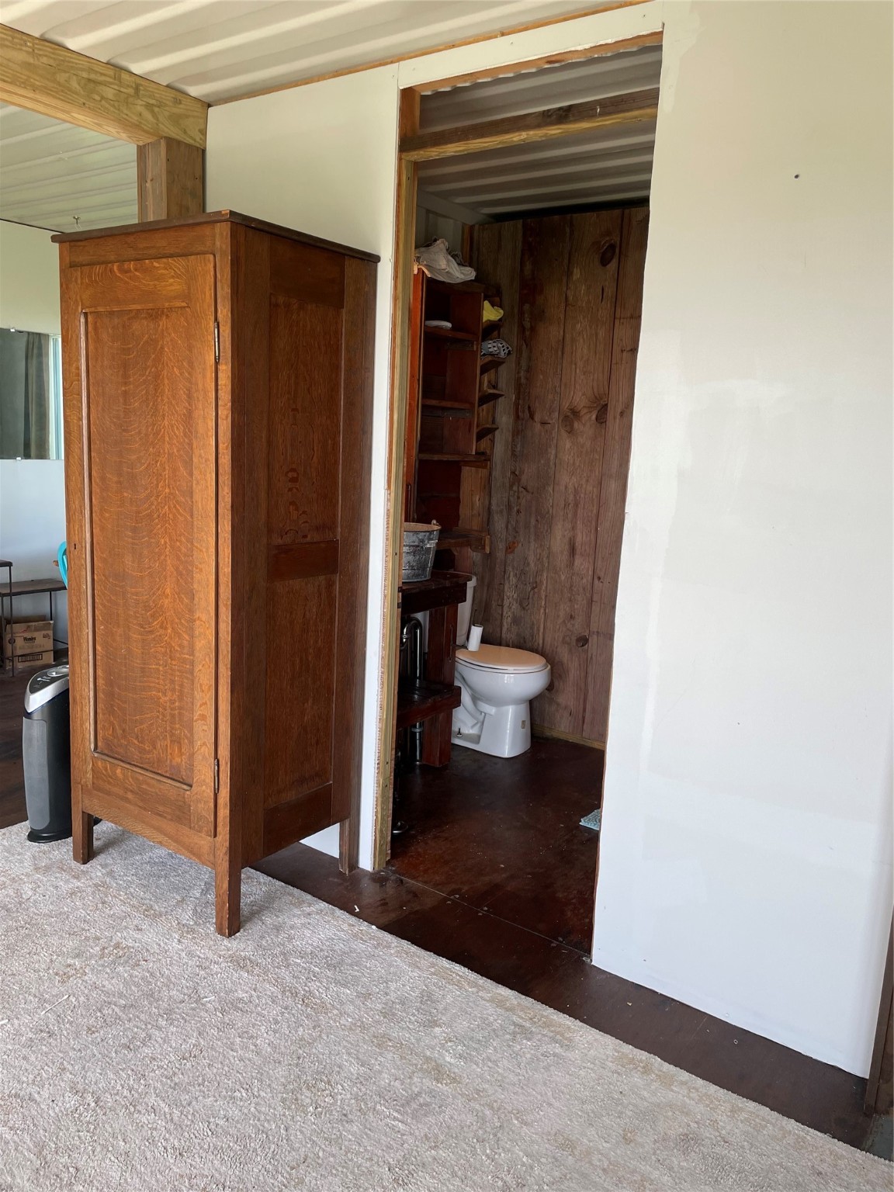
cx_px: 447
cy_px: 596
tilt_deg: -9.5
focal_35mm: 26
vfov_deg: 67.3
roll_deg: -2.3
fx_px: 895
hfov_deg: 53.1
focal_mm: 4.2
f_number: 1.6
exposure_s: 1/121
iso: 40
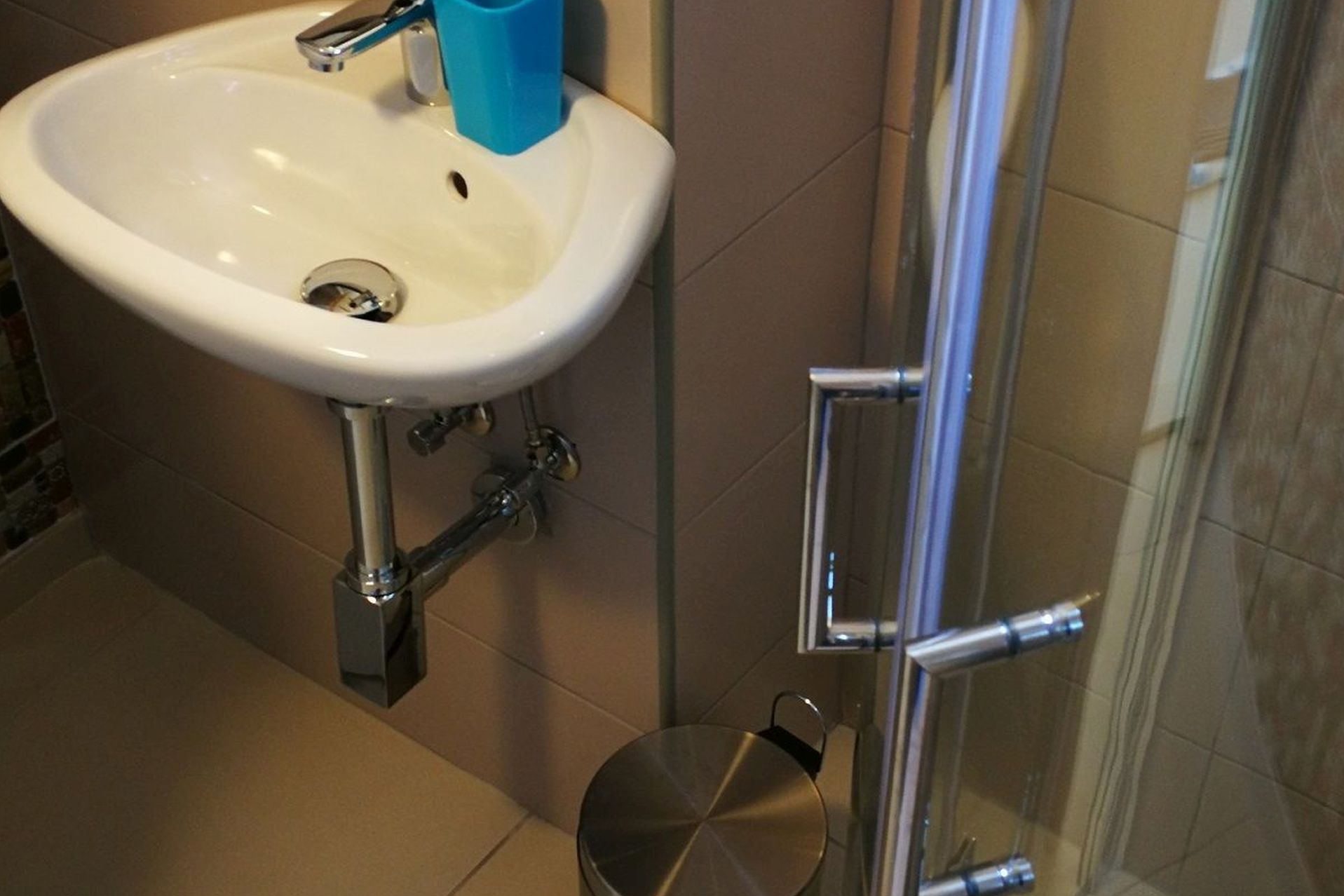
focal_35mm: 50
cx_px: 672
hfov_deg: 39.6
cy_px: 494
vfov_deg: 27.0
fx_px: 1867
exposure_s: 1/24
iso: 320
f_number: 2.2
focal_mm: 3.95
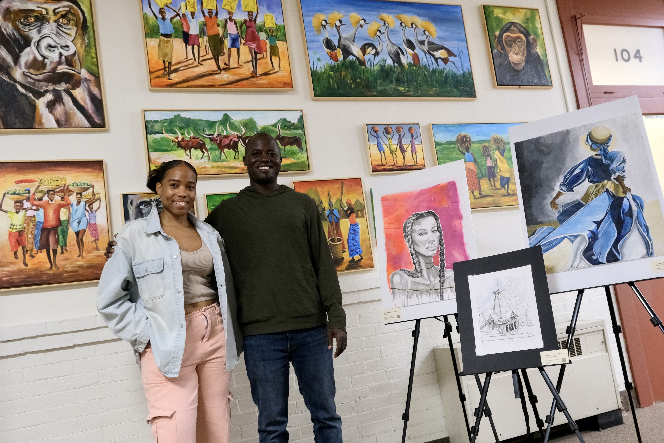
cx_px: 332
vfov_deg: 41.1
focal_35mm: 32
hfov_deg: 58.7
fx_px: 590
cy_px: 222
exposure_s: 1/25
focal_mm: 21.4
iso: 2000
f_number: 4.5
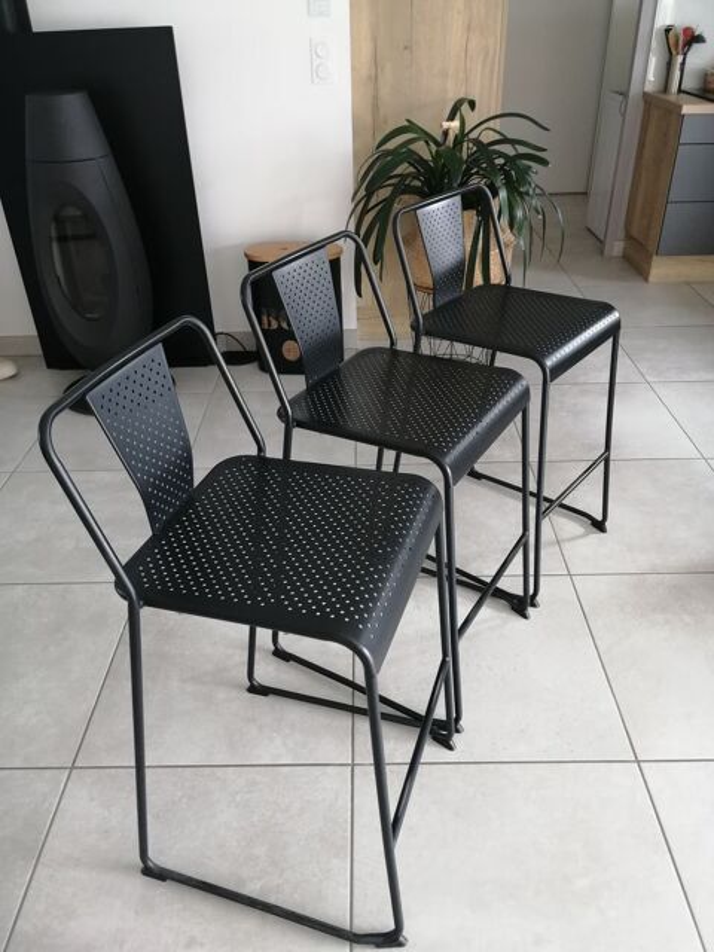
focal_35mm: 27
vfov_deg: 65.3
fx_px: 743
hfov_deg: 51.4
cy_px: 476
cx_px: 357
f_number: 1.8
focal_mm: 3.95
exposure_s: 1/50
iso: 125
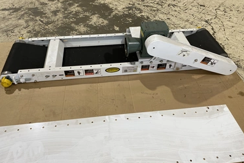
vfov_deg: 45.0
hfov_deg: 63.6
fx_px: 197
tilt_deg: -43.8
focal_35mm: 29
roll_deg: +0.9
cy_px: 77
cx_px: 118
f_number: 1.8
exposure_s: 1/60
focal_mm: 4.25
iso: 64
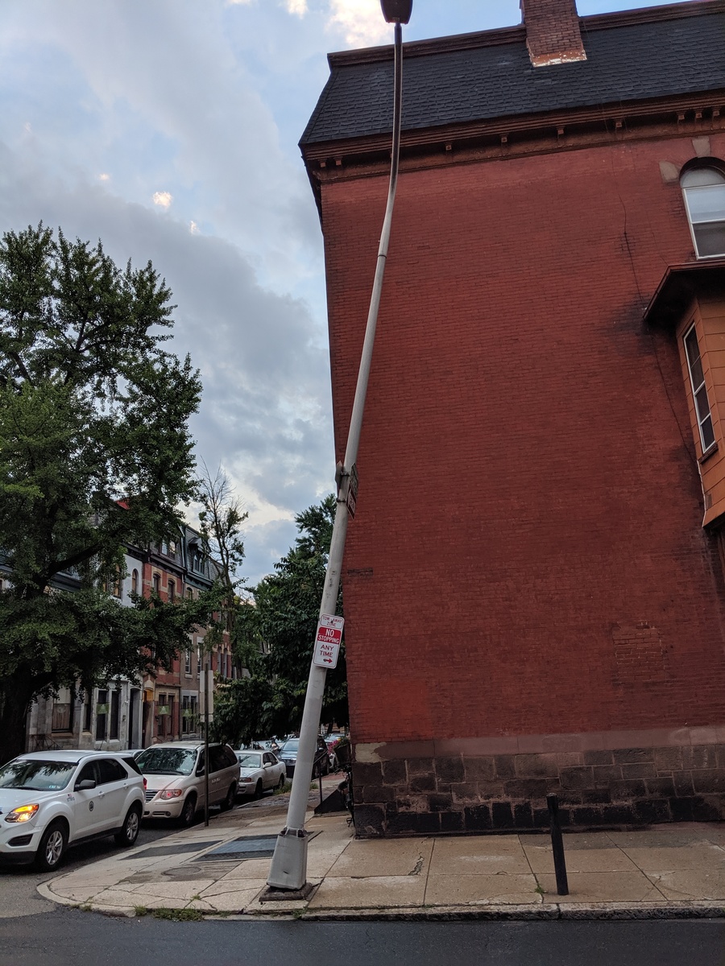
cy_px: 483
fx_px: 754
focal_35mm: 27
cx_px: 362
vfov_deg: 65.3
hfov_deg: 51.4
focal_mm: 4.44
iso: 65
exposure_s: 1/181
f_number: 1.8
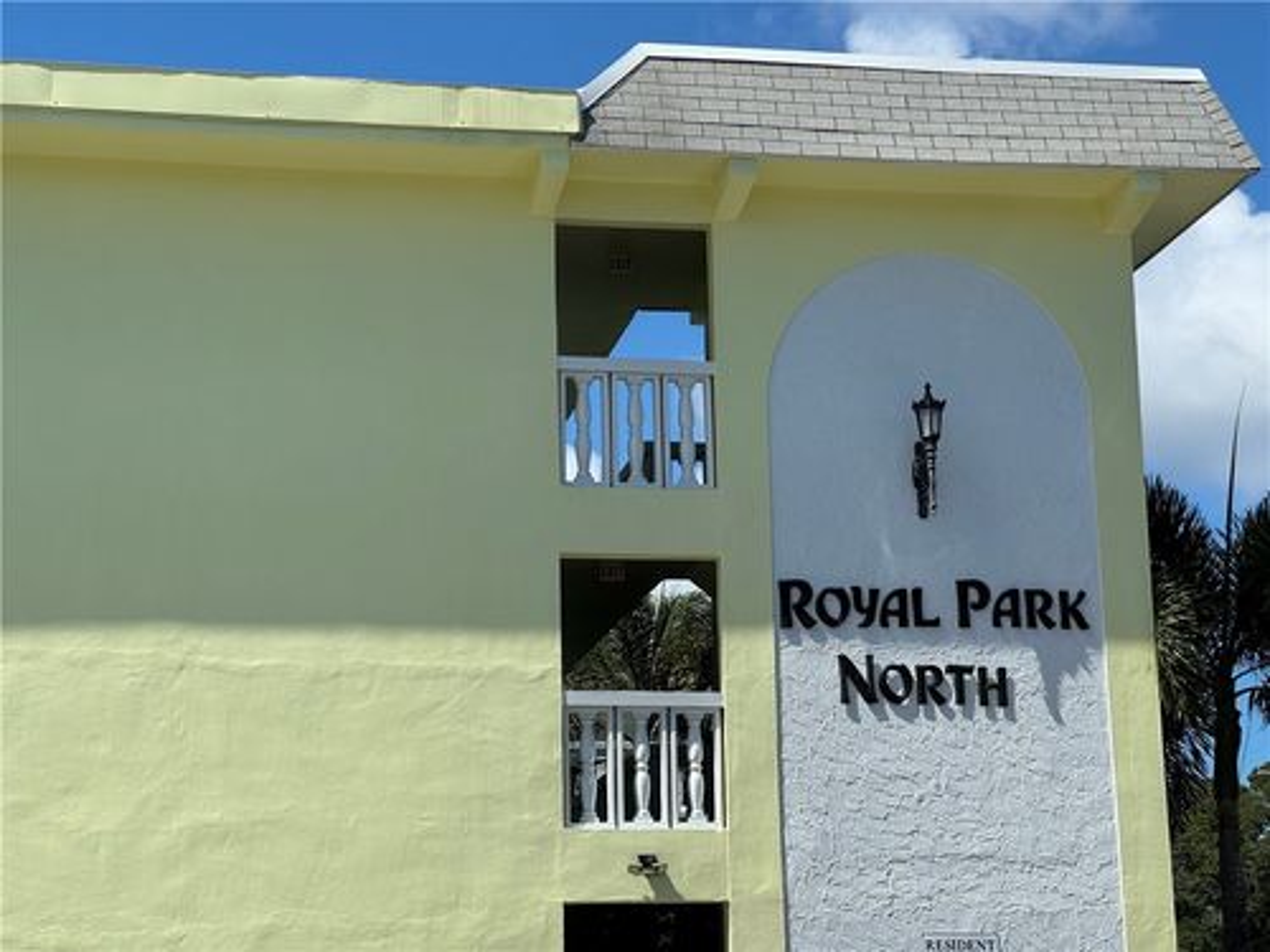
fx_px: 2825
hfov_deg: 25.3
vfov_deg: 19.1
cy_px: 476
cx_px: 635
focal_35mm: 77
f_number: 2.8
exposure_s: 1/1014
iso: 25
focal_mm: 9
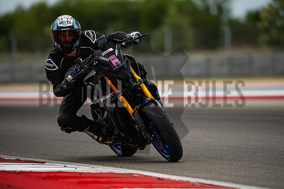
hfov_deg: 6.9
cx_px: 142
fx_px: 2367
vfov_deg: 4.6
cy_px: 94
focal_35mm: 300
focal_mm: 200
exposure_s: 1/5000
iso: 320
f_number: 2
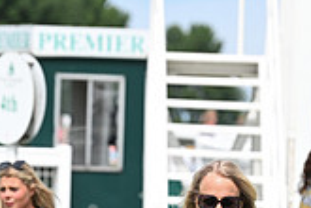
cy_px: 360
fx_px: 5174
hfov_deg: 3.4
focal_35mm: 599
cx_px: 111
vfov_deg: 2.3
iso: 400
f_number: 5
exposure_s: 1/2000
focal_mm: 170
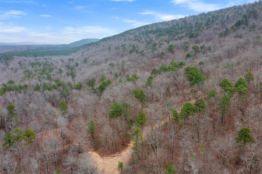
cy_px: 87
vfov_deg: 46.3
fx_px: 204
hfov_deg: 65.5
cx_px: 131
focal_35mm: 28
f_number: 5.6
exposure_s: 1/100
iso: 100
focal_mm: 10.26
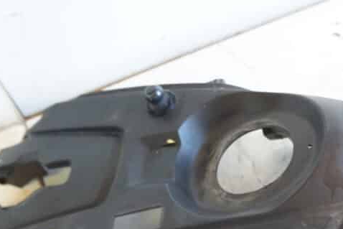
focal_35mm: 61
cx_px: 313
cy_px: 205
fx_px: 582
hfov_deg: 31.2
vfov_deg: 21.8
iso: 1600
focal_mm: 19
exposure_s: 1/60
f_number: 4
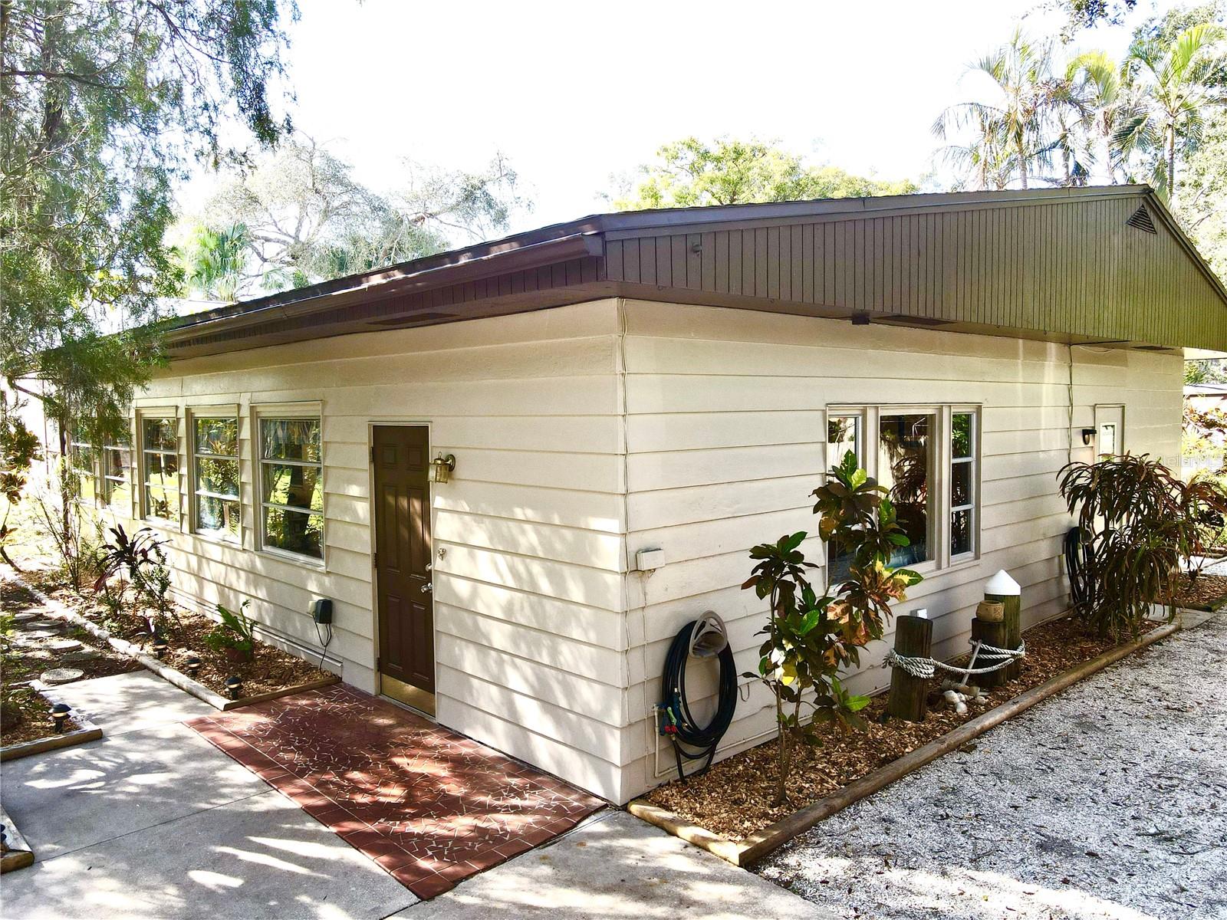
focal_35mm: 24
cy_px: 460
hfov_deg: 71.6
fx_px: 851
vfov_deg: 56.8
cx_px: 614
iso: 100
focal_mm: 4.5
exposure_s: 1/180
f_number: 2.8
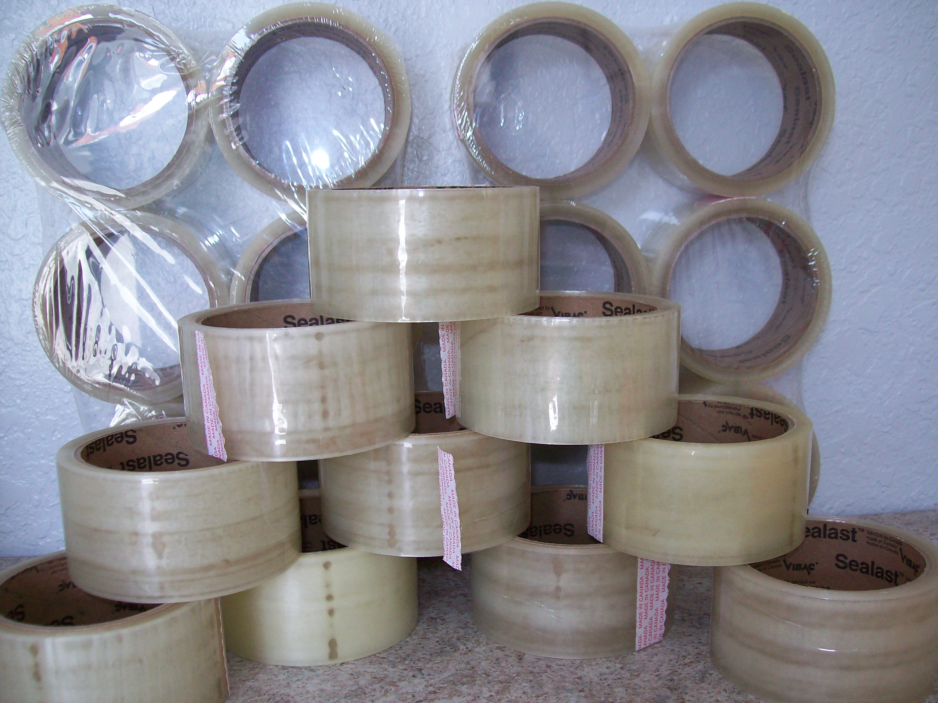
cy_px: 352
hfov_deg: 51.4
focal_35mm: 36
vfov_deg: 39.7
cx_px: 469
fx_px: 976
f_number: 2.7
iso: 80
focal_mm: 6
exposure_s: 1/64
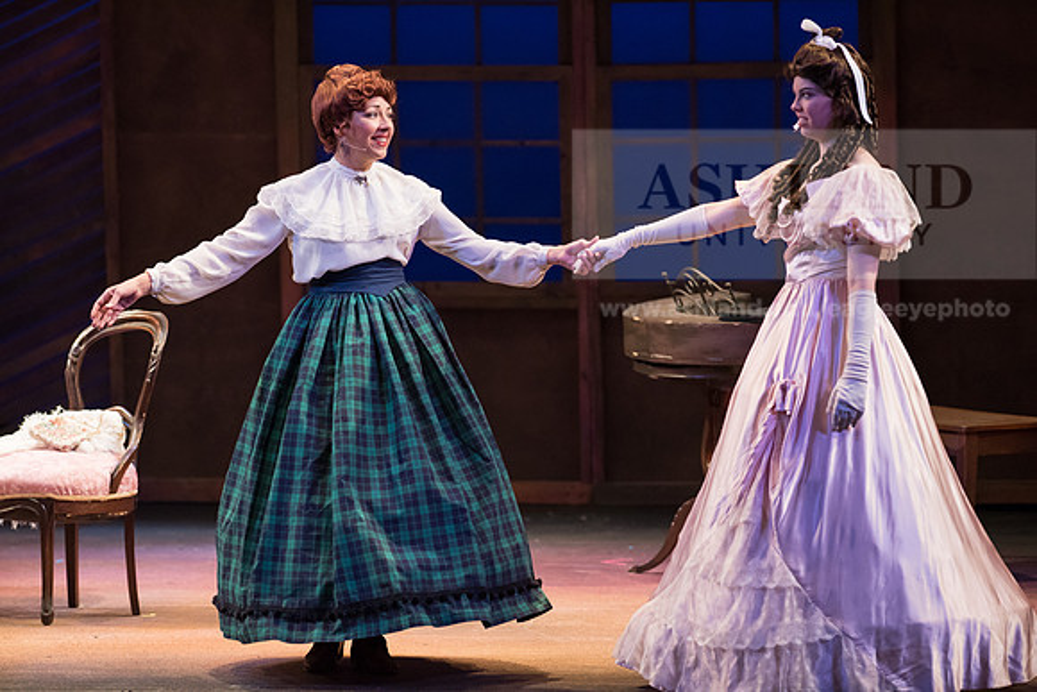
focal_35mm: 300
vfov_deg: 4.6
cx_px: 518
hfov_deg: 6.9
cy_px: 346
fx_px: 8643
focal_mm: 300
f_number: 4
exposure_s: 1/400
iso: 3200
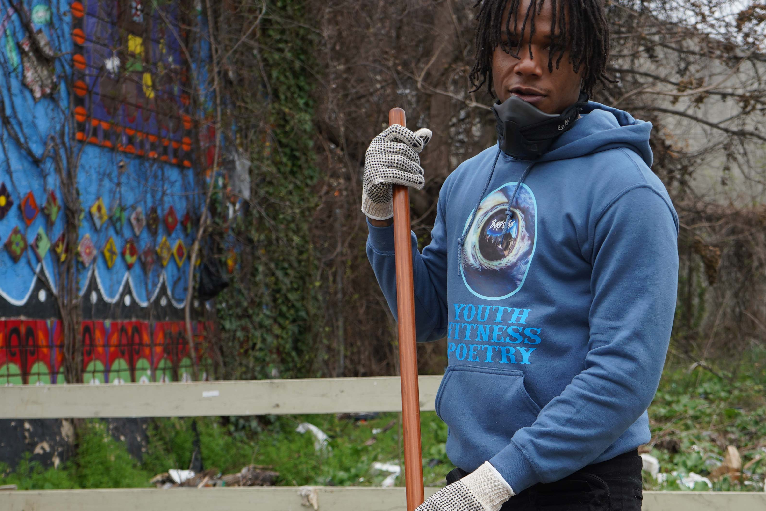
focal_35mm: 70
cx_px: 518
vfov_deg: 19.3
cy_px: 383
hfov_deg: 28.6
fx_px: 1489
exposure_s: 1/320
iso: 100
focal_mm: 37
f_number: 5
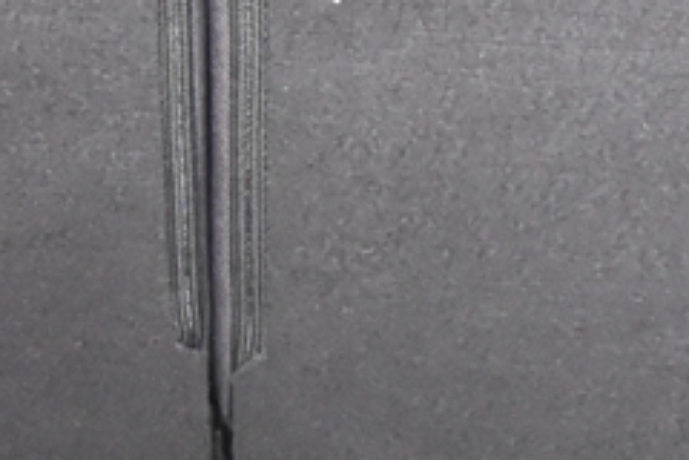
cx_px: 571
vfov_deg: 6.7
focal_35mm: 204
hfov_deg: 10.1
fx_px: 3904
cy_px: 267
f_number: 2.8
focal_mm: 17
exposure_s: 1/25
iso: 4000
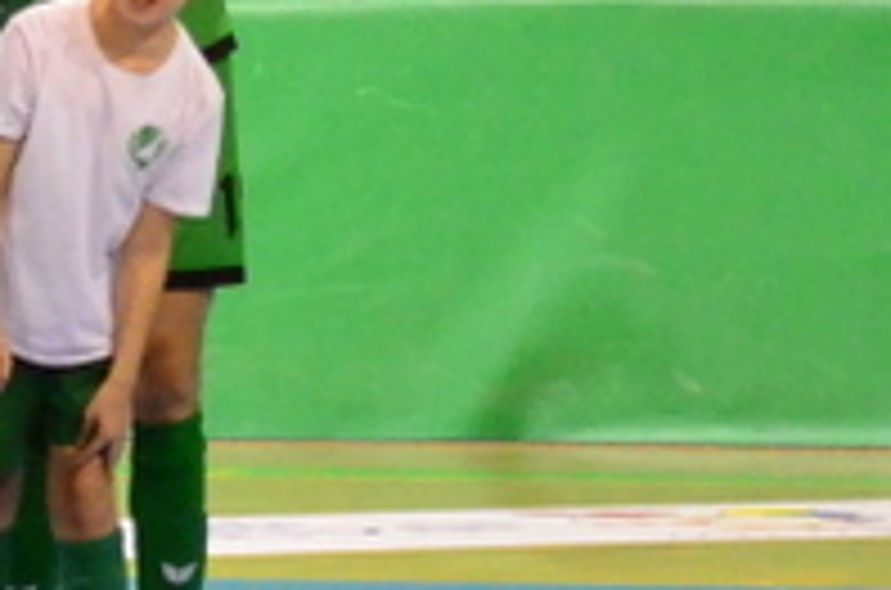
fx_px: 17506
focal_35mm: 709
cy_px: 367
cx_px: -1476
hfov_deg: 2.9
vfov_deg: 1.9
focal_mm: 78
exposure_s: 1/500
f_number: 2.8
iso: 4000
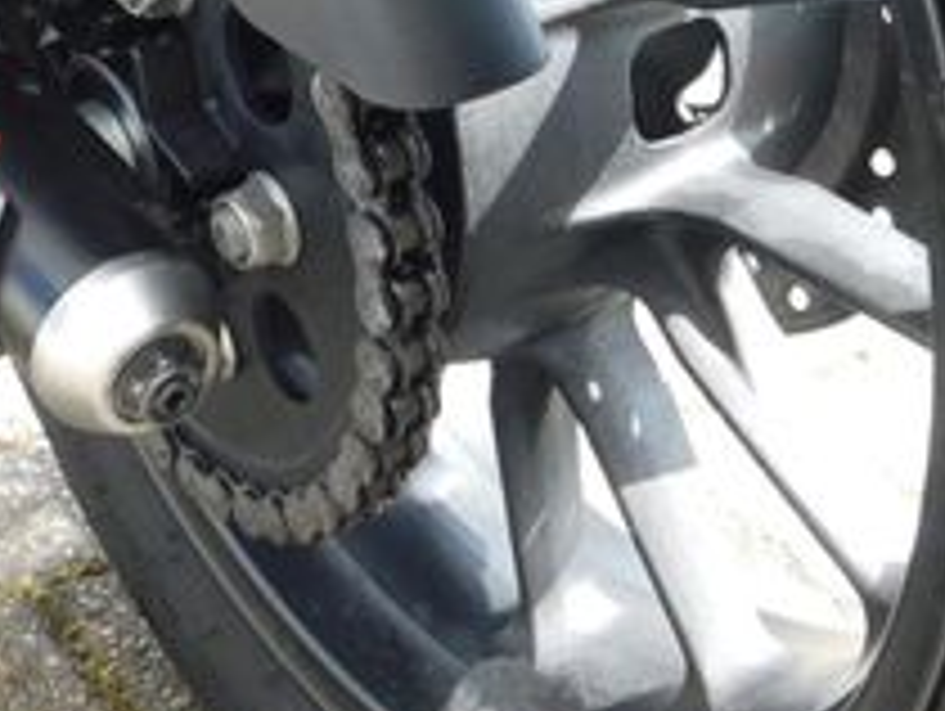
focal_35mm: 70
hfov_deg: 27.7
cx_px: 396
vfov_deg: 20.9
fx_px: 1913
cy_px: 202
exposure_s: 1/200
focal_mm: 4
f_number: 3
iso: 125
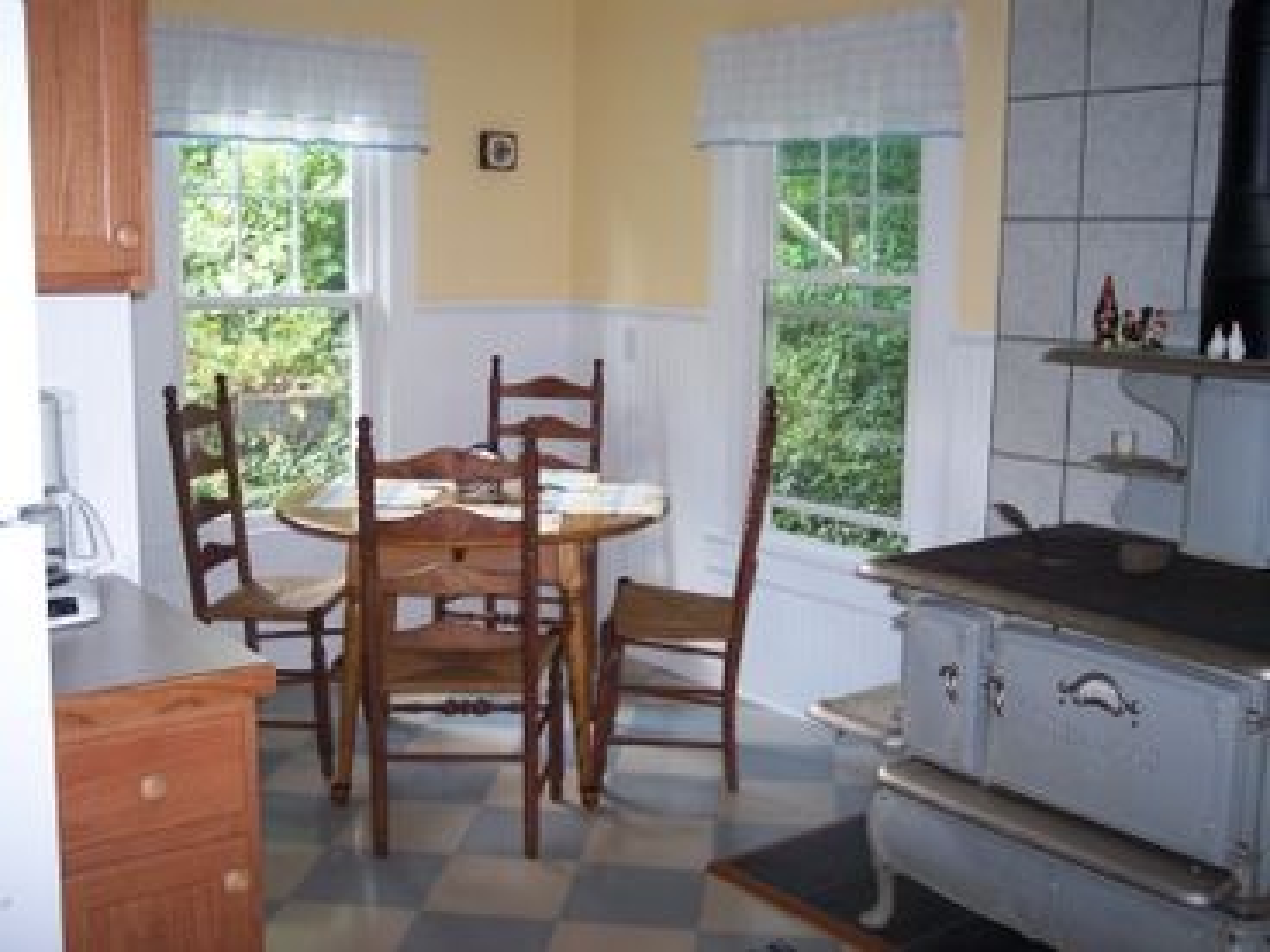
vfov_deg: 37.7
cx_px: 635
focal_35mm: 38
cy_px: 476
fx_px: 1394
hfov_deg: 49.0
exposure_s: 1/30
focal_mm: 8
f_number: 2.8
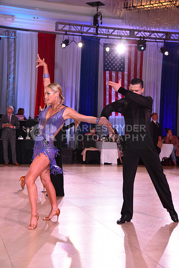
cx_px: 90
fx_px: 484
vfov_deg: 31.0
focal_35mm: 65
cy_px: 134
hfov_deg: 20.9
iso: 2500
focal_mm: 65
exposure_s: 1/320
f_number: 7.1
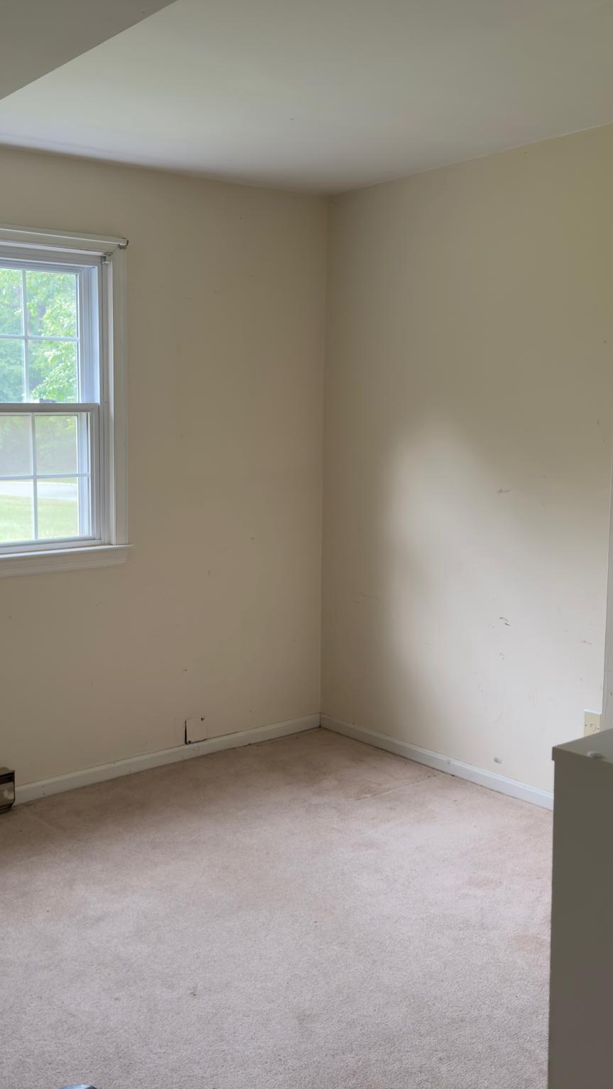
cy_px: 544
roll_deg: -0.1
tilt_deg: -7.8
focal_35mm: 35
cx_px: 164
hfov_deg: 33.2
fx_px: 1011
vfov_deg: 56.6
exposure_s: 1/60
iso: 125
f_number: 1.78
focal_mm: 6.76
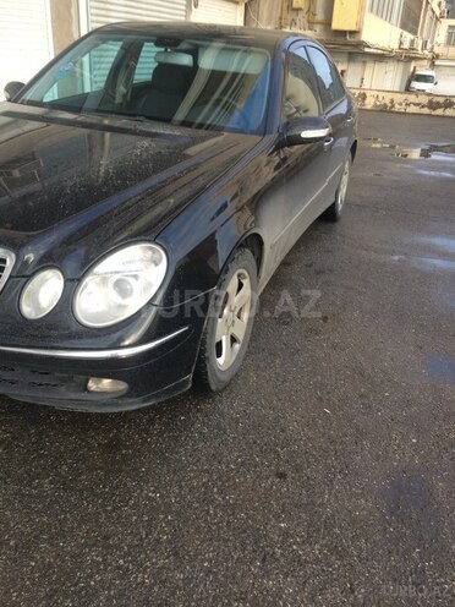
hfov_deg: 48.2
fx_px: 508
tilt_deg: -26.1
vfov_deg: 61.7
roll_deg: -1.5
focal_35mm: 29
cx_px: 228
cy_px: 304
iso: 32
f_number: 2.2
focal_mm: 4.15
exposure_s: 1/149
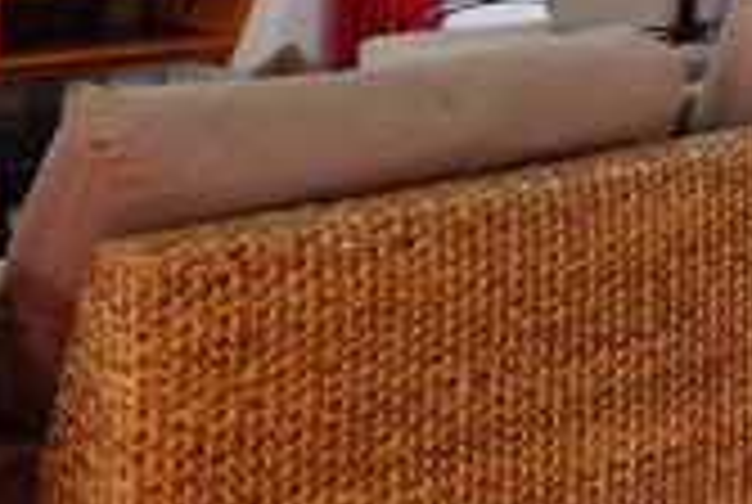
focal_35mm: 86
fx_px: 1800
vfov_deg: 14.2
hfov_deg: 23.5
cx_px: 504
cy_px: -382
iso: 200
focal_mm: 16
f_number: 3.5
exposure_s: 1/12
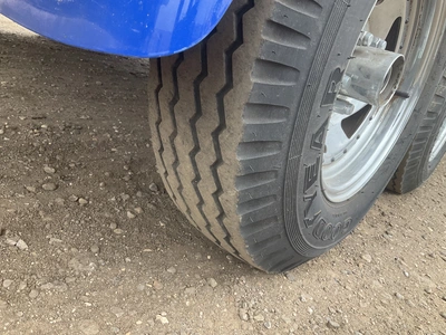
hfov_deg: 61.7
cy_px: 168
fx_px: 374
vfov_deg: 48.2
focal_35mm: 29
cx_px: 223
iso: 32
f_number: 1.8
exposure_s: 1/122
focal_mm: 3
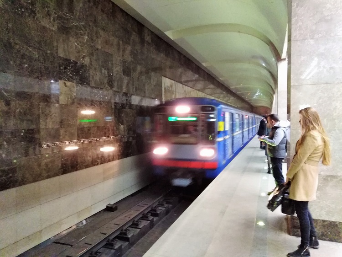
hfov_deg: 67.3
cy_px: 128
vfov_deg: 53.0
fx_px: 257
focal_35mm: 26
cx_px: 171
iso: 1236
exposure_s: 1/15
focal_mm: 3.46
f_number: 2.2
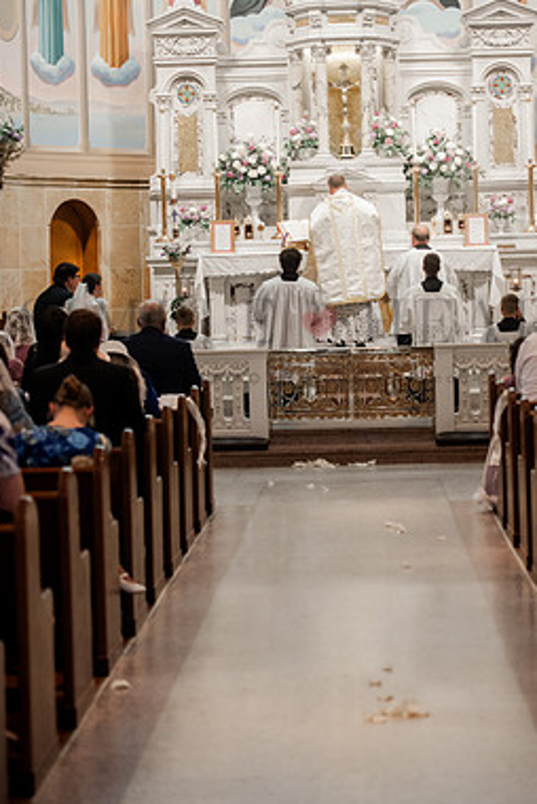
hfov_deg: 14.1
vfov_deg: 21.0
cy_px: 358
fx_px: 2166
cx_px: 307
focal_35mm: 97
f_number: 2.8
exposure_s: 1/125
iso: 1000
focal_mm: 82
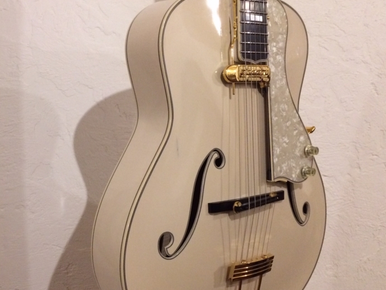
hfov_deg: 43.1
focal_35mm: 43
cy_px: 154
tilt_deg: -2.9
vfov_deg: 33.6
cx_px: 121
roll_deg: +2.8
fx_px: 479
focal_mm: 4.15
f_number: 2.2
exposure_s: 1/30
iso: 250
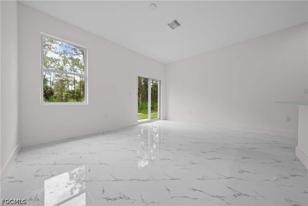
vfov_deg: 90.0
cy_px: 103
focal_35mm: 12
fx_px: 103
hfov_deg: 112.6
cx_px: 154
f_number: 9
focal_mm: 12
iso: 200
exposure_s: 1/8
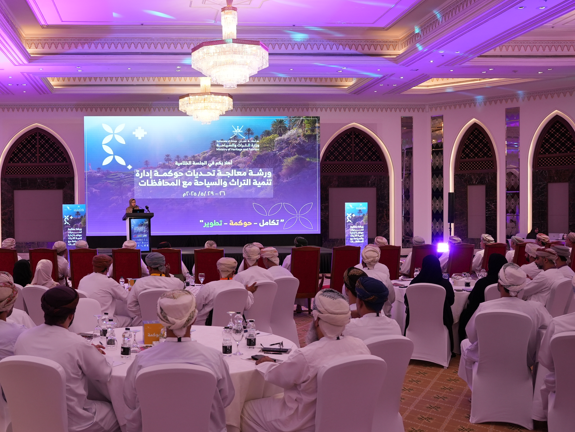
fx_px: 667
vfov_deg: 35.8
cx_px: 183
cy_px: 227
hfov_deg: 45.8
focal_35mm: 40
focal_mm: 29.1
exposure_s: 1/250
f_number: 4.5
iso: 1000
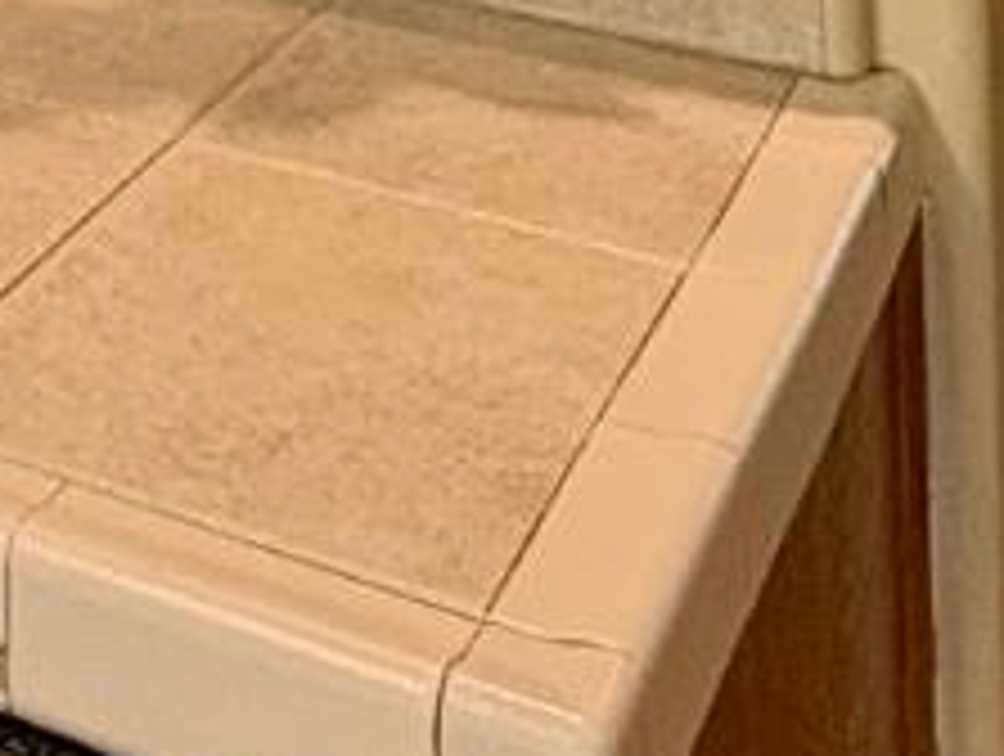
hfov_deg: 18.9
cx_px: -401
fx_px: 2731
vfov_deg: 12.0
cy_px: -1181
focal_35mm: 94
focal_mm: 2.22
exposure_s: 1/60
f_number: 2.2
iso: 250
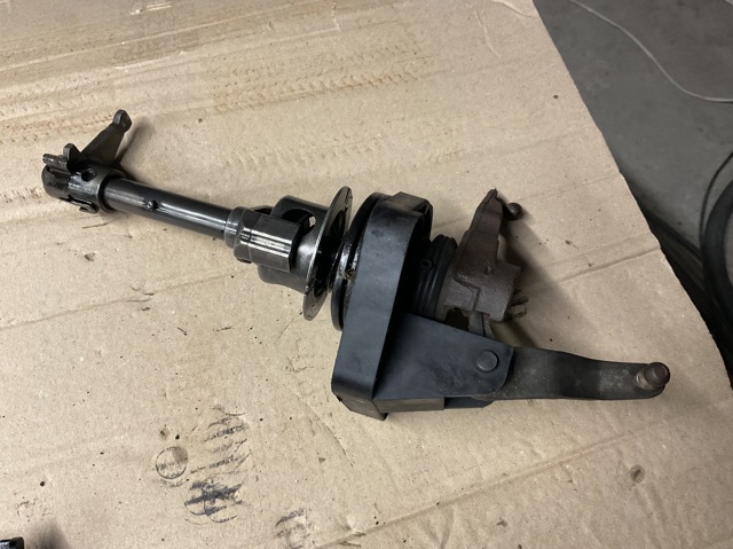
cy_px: 274
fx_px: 614
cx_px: 366
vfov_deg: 48.2
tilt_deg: -69.3
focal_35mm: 29
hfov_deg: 61.7
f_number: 1.8
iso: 100
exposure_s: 1/60
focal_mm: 3
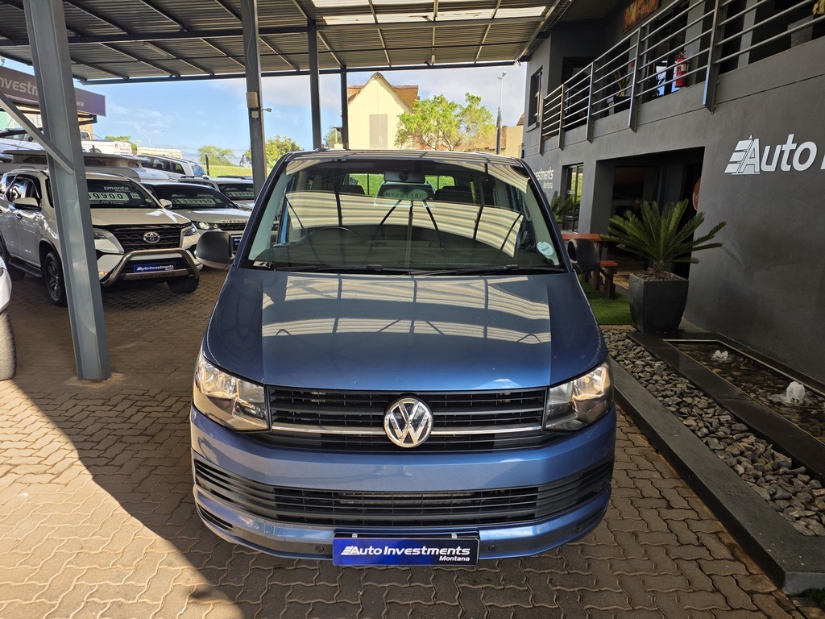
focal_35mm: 23
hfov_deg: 73.9
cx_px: 412
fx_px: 548
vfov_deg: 58.9
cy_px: 310
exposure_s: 1/1849
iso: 80
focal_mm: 6.25
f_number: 1.7
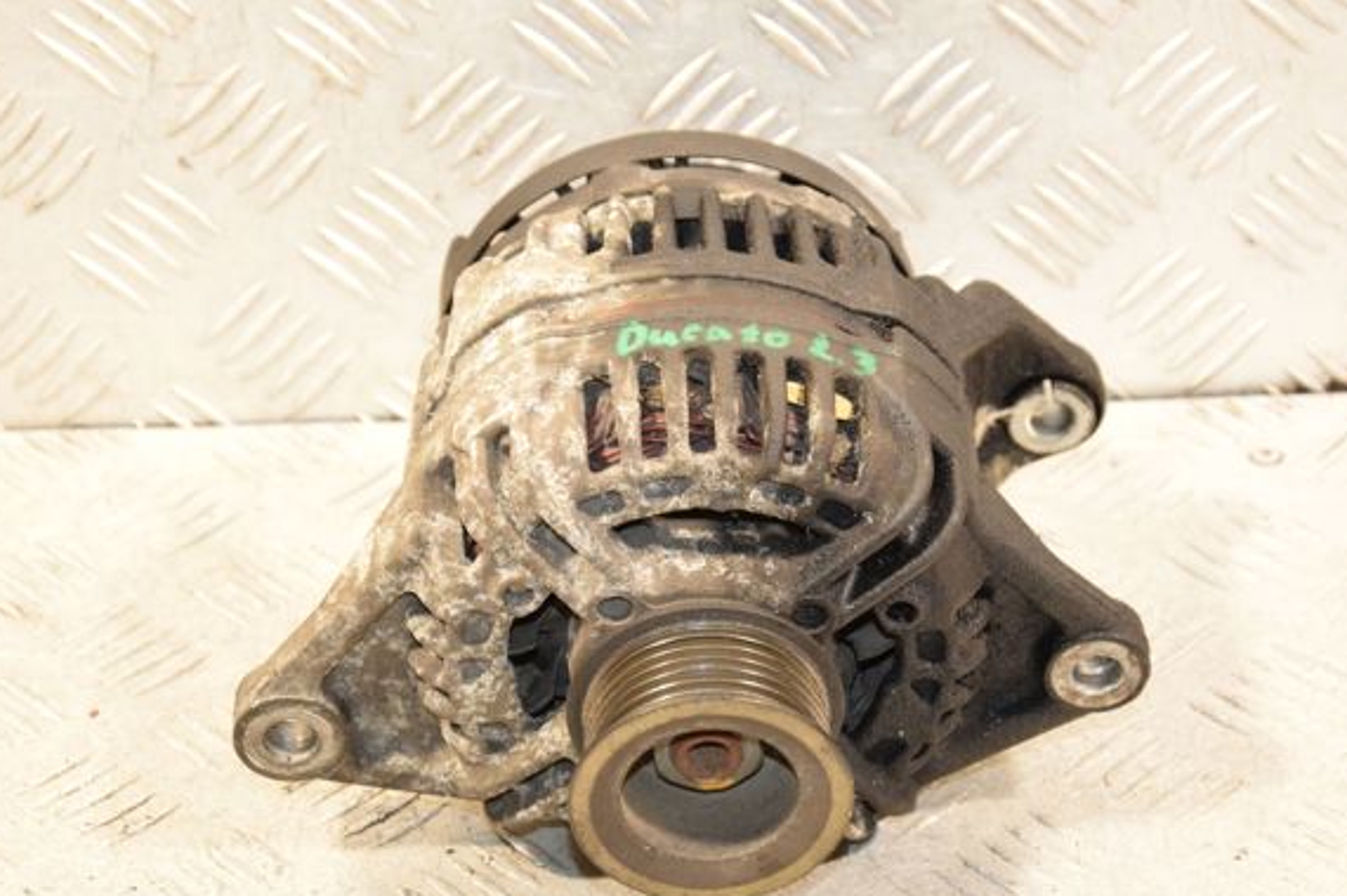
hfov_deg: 18.4
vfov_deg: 12.3
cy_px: 462
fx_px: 4151
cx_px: 703
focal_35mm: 111
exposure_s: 1/100
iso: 1600
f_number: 5.6
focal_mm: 66
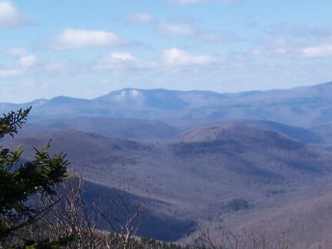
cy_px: 116
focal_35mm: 90
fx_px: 863
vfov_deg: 16.4
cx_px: 105
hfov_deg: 21.7
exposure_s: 1/800
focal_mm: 6.3
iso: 80
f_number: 4
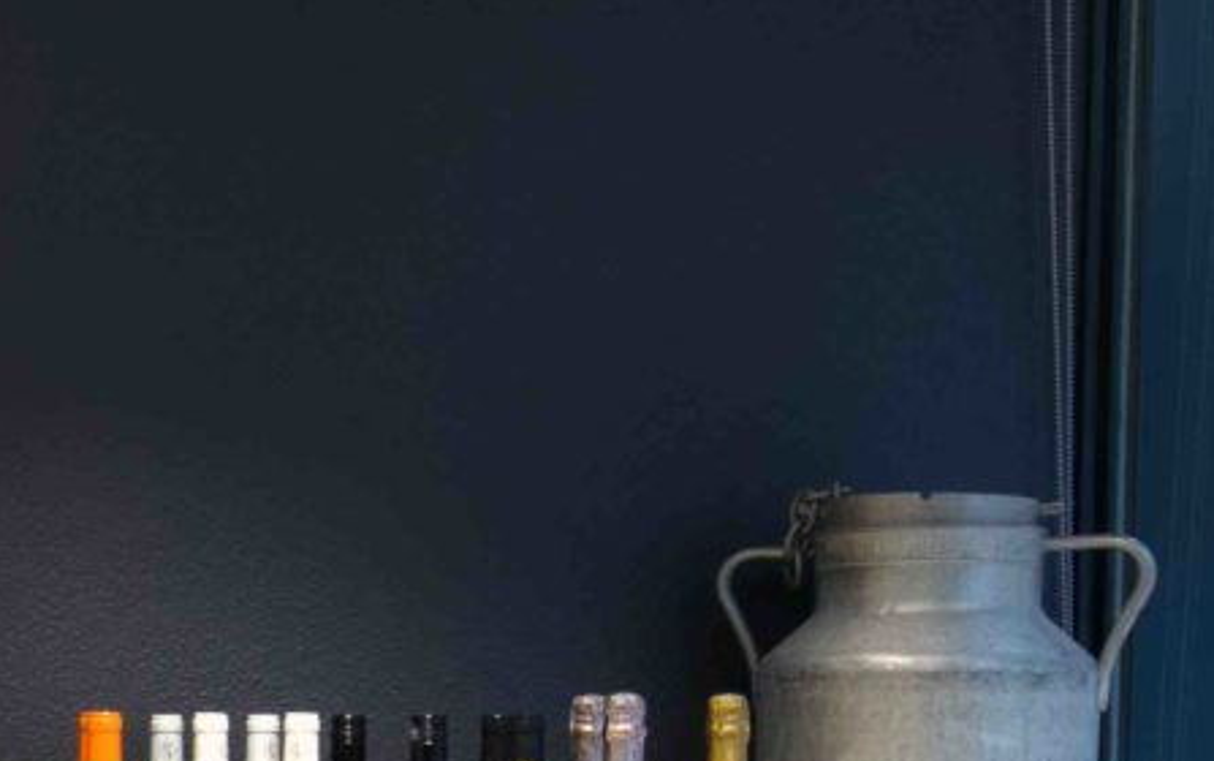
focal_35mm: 84
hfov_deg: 21.7
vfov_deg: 14.5
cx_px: -445
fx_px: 2781
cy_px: 1156
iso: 400
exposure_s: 1/8
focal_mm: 18
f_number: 16
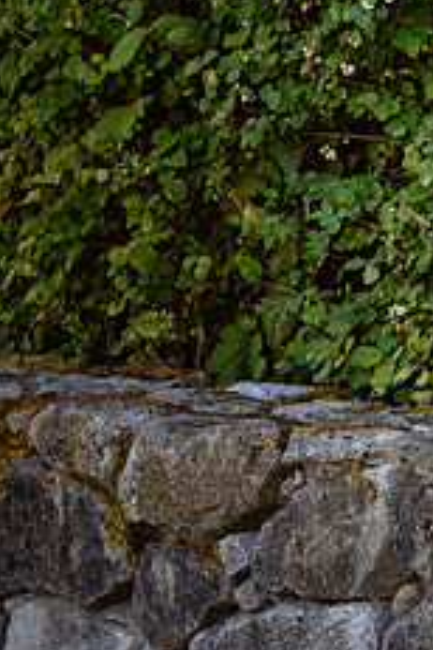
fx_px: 5160
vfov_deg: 7.2
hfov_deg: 4.7
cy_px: 58
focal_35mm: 286
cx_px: 881
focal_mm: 95
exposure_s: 1/320
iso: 800
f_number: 7.1
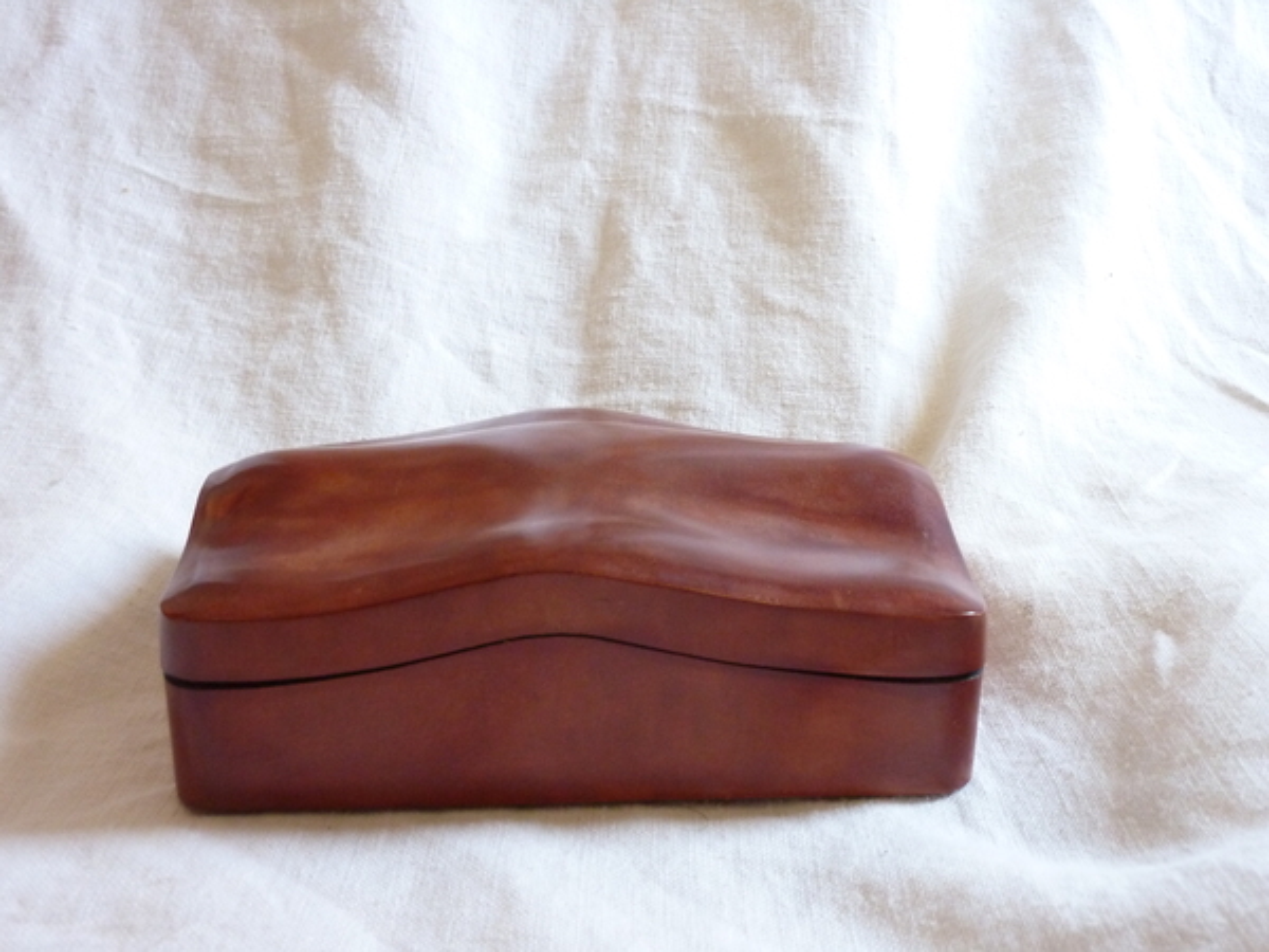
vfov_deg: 38.7
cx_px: 634
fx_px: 1356
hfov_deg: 50.1
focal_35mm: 37
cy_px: 476
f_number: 3.6
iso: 400
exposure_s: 1/30
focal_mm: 6.1
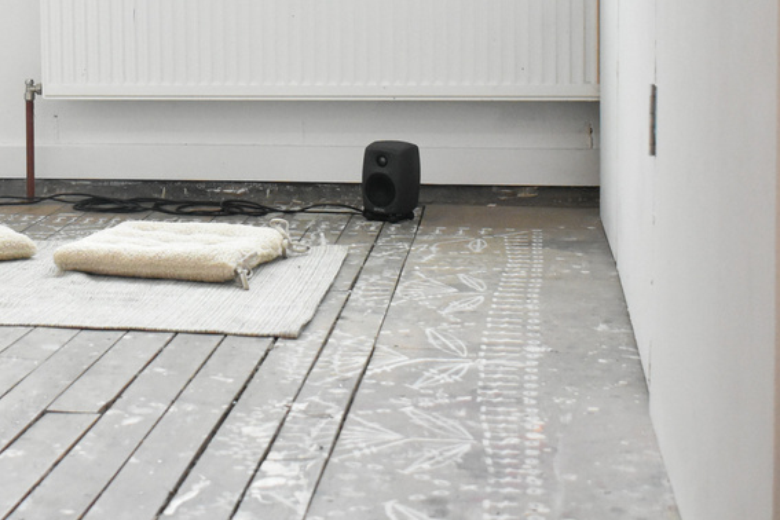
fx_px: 1560
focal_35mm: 72
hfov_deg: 27.1
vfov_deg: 18.8
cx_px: 77
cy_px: 139
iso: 3200
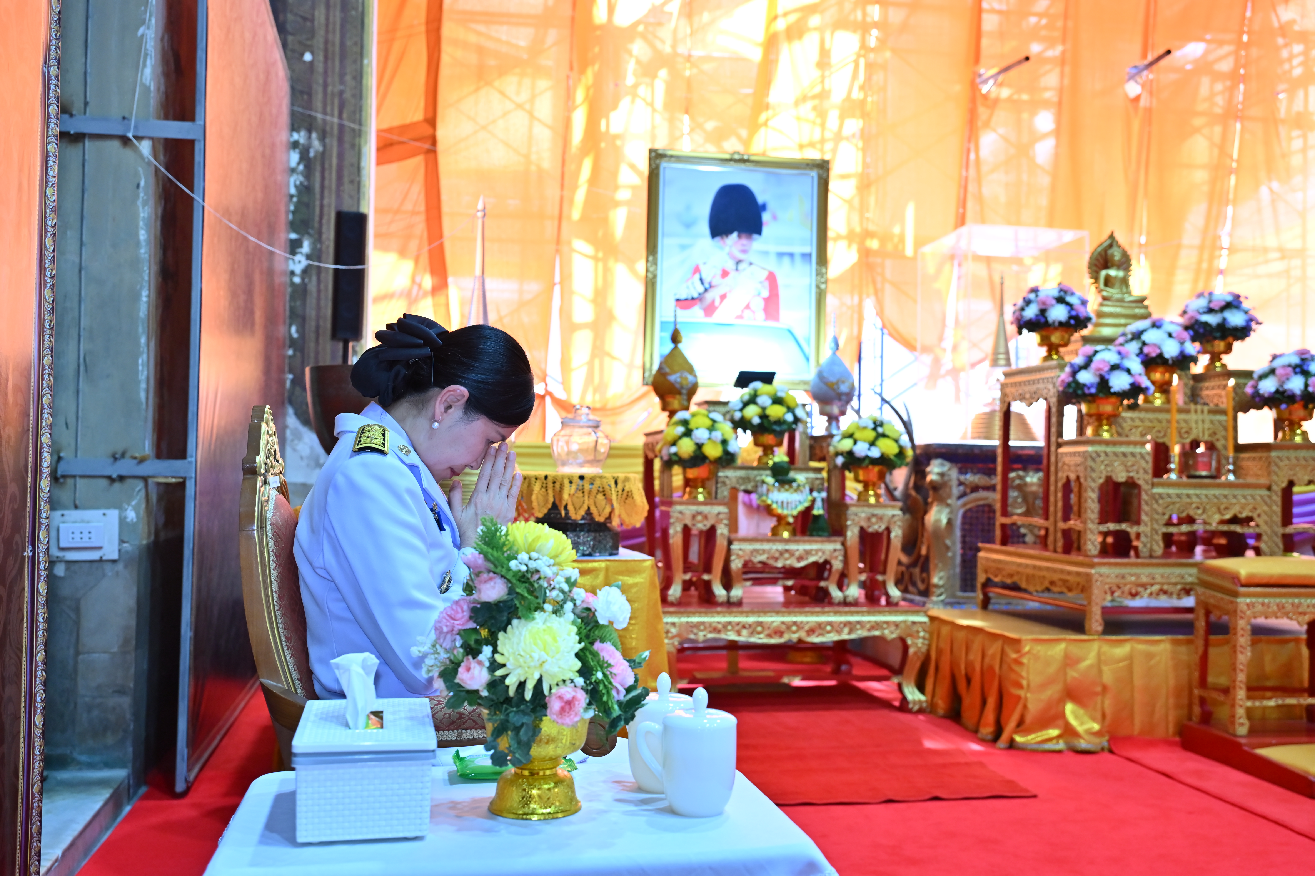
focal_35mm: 34
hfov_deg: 56.5
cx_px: 658
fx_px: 1224
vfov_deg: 39.4
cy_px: 438
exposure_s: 1/200
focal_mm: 33.5
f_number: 4
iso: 1250
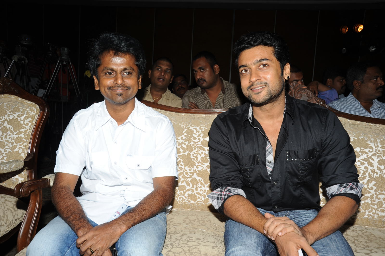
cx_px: 192
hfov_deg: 54.5
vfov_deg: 37.8
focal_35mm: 35
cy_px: 128
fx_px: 374
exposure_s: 1/125
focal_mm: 35
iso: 200
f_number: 10
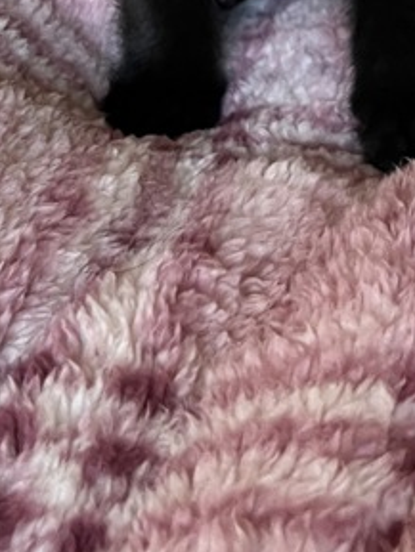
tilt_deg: -21.6
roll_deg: -3.8
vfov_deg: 19.9
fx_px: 1470
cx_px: 289
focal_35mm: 92
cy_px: -117
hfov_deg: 16.0
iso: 250
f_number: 1.6
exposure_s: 1/60
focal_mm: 5.1
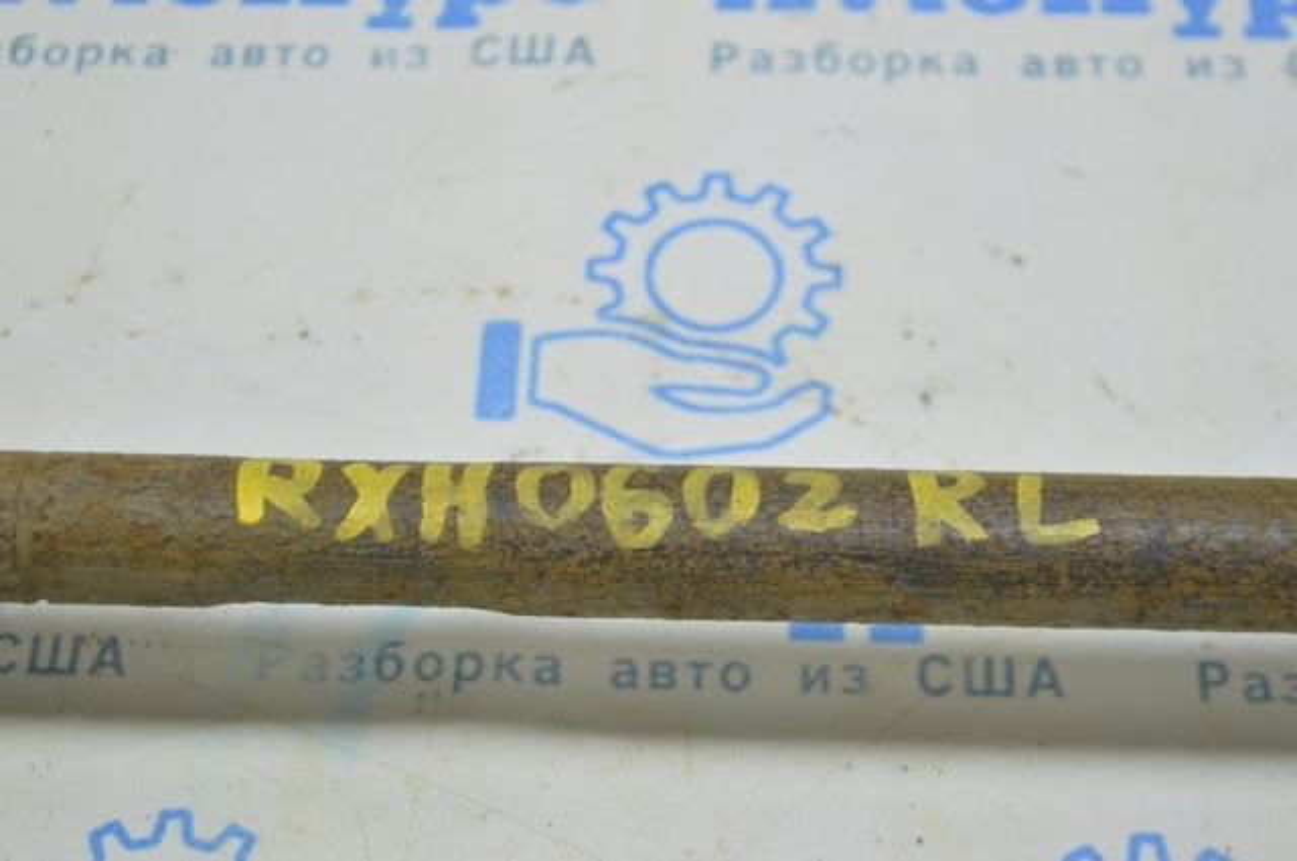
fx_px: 2591
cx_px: 648
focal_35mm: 72
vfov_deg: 18.9
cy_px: 430
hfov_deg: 28.1
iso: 400
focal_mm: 48
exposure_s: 1/25
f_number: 5.6
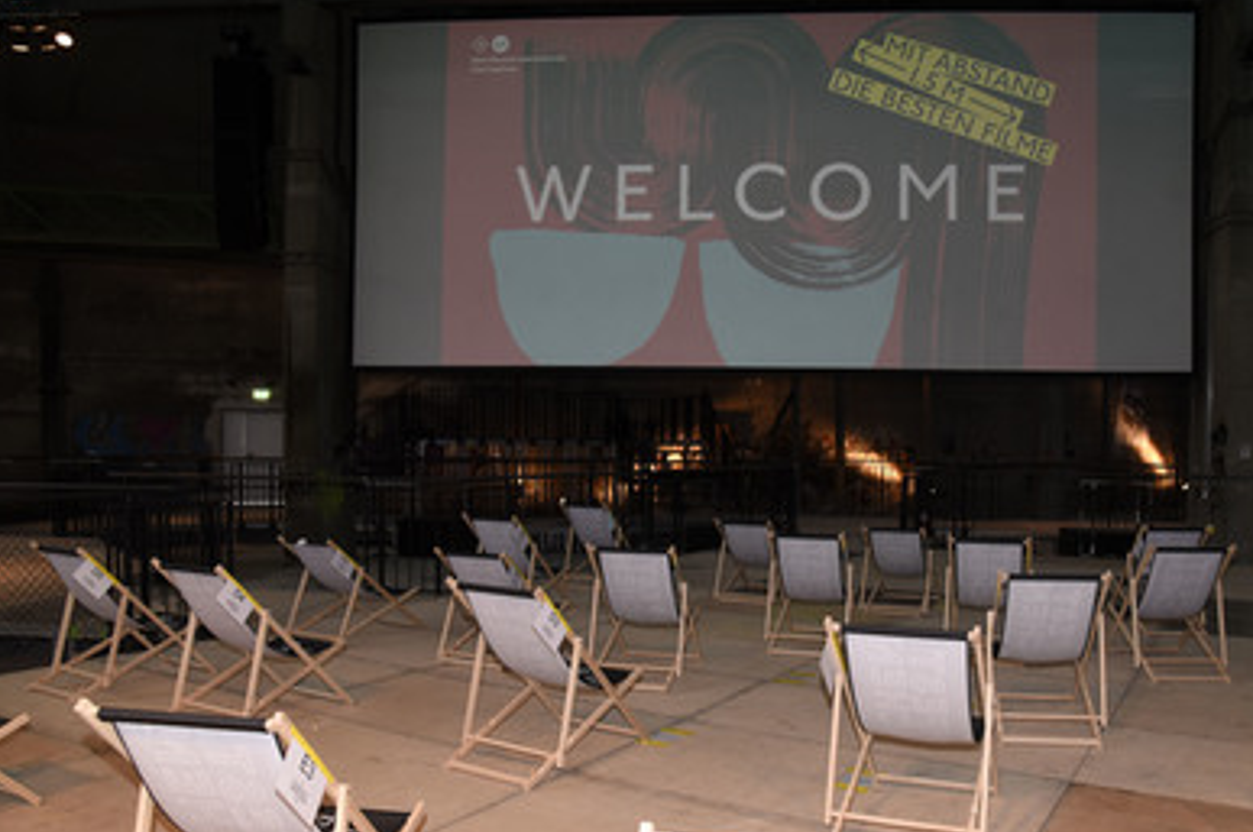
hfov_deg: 65.2
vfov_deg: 46.2
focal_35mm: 28
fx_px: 973
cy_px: 469
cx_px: 717
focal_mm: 24
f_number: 6.3
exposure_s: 1/60
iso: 1250
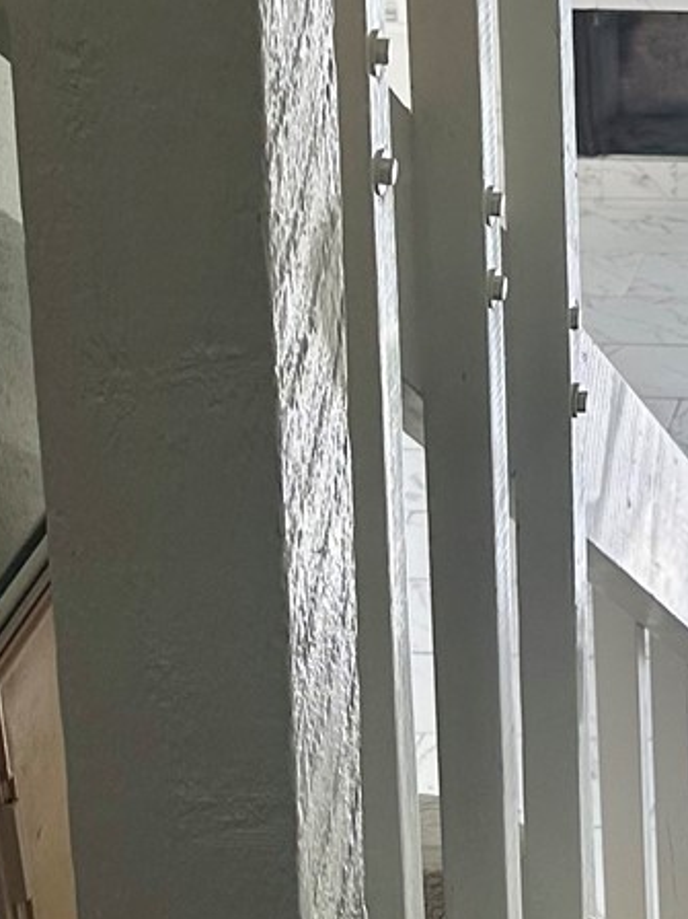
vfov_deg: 17.3
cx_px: 1253
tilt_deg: -16.3
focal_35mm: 110
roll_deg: -1.9
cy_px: -109
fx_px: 2916
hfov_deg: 12.3
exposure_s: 1/349
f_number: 1.78
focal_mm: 6.86
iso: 80
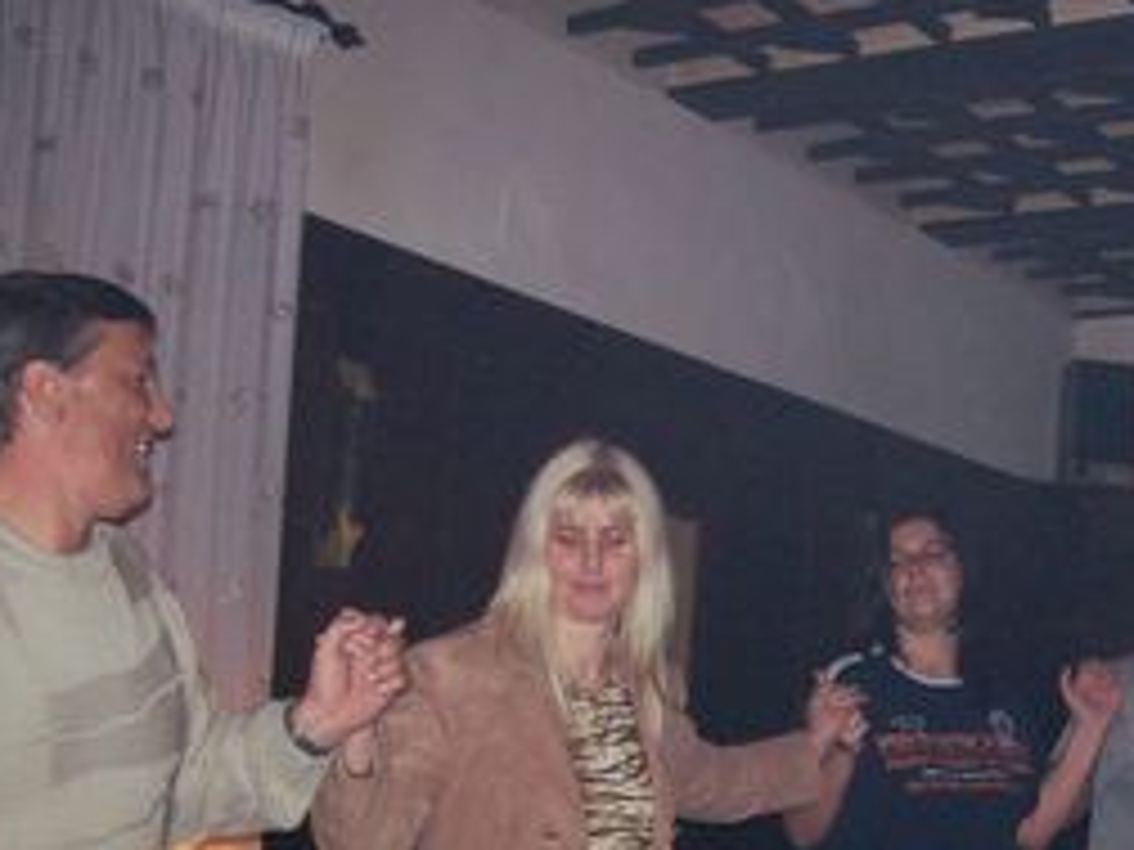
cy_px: 519
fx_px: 1867
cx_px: 853
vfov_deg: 25.6
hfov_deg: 33.1
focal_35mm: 57
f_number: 2.7
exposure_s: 1/64
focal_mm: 6
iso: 140
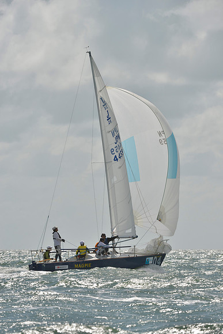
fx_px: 2693
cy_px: 167
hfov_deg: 4.7
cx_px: 112
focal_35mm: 290
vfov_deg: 7.1
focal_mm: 290
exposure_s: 1/1600
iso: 280
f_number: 9
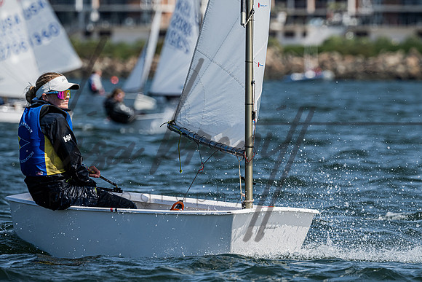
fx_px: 5776
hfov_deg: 4.2
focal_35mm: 493
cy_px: 136
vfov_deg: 2.8
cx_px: 259
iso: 320
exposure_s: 1/1000
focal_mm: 400
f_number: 8
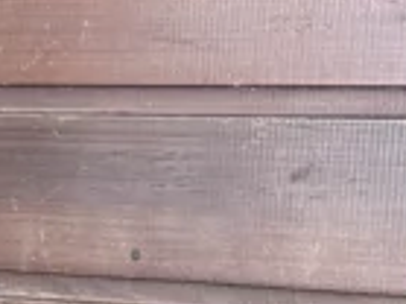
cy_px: 582
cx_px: -719
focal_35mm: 277
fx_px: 3246
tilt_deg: -7.8
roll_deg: -1.2
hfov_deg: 6.6
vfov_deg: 5.3
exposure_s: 1/130
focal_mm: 6.76
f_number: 1.78
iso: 80
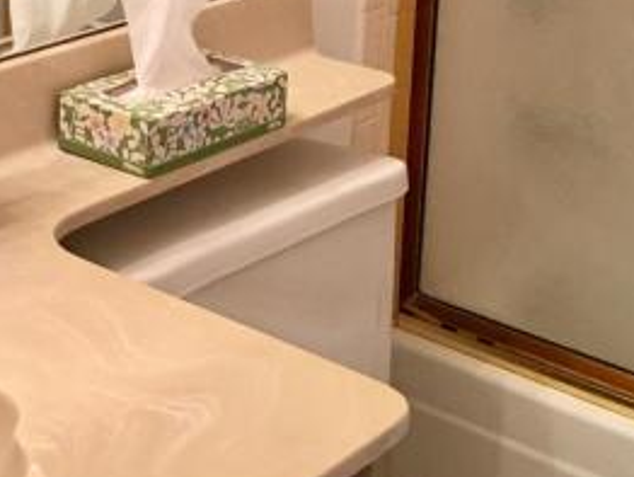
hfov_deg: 22.3
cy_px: -29
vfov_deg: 16.9
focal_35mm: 85
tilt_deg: -13.1
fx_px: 1558
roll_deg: -0.1
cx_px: 31
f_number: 2.2
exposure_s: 1/15
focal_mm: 4.15
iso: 50
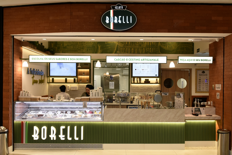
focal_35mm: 24
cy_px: 78
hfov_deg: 73.7
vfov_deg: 53.2
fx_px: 155
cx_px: 116
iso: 2000
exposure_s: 1/160
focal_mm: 24
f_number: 6.3
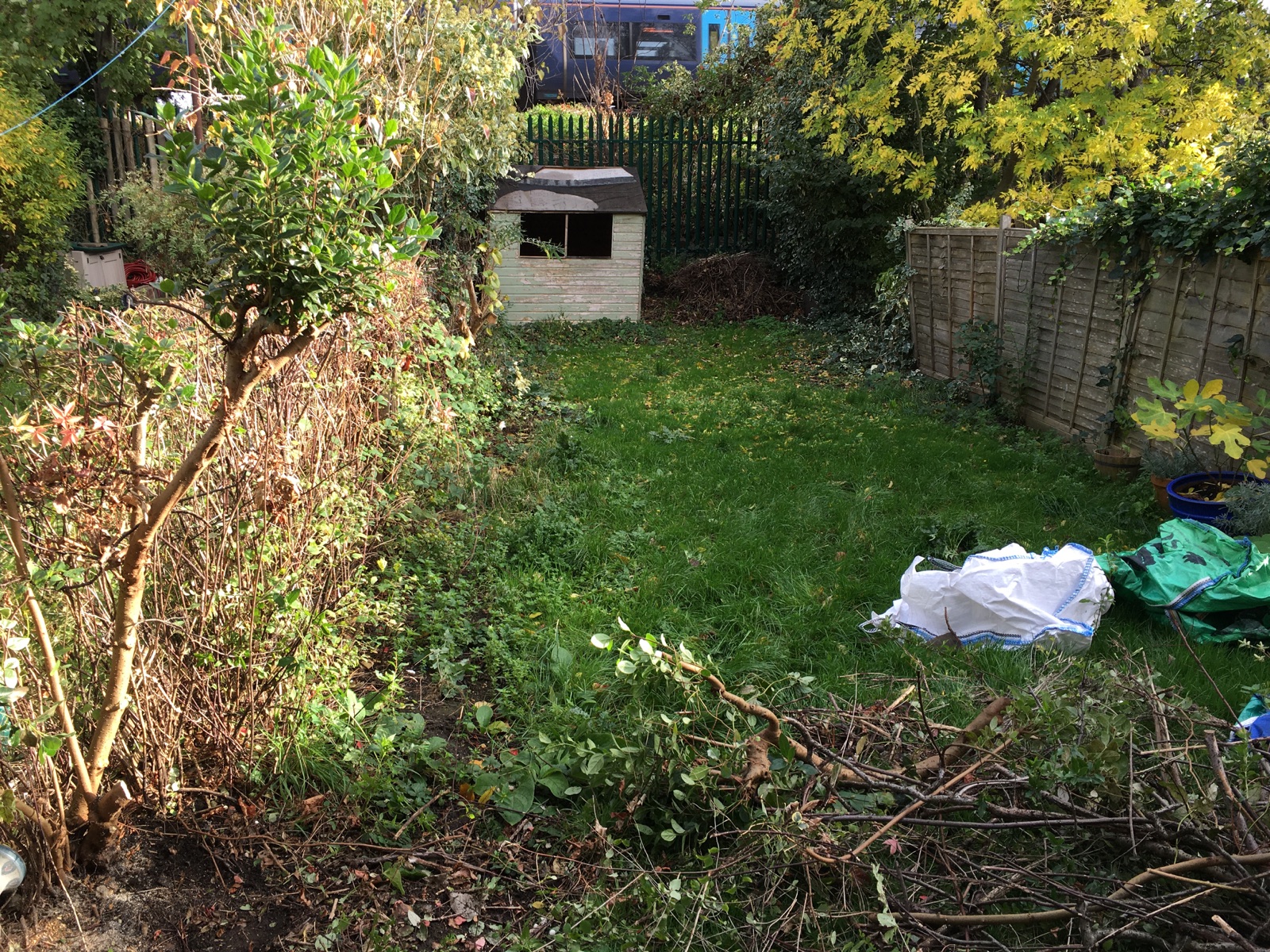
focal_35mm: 29
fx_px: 1064
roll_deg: -1.0
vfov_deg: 48.2
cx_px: 635
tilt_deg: -14.9
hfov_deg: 61.7
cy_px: 476
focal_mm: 4.15
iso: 25
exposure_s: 1/158
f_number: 2.2
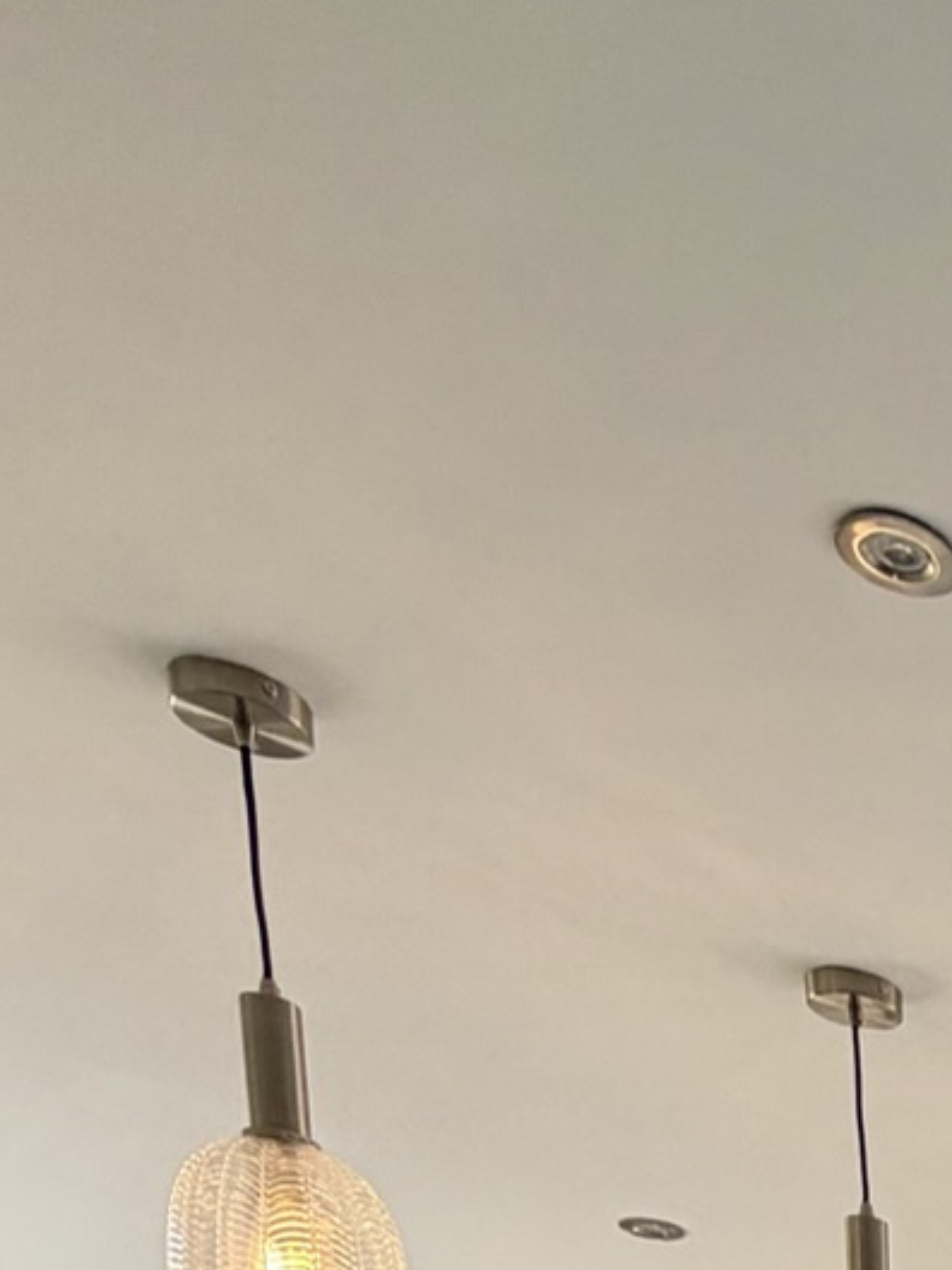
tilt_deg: -9.6
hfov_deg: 20.0
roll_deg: -0.9
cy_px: 2215
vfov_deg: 22.8
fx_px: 1943
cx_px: 1714
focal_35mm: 53
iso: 64
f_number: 2.2
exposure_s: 1/121
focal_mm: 2.22
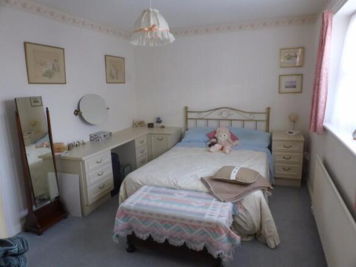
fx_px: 247
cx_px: 178
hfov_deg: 71.6
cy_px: 134
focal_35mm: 24
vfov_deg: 56.8
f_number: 8
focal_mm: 4.3
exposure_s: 1/13
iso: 400
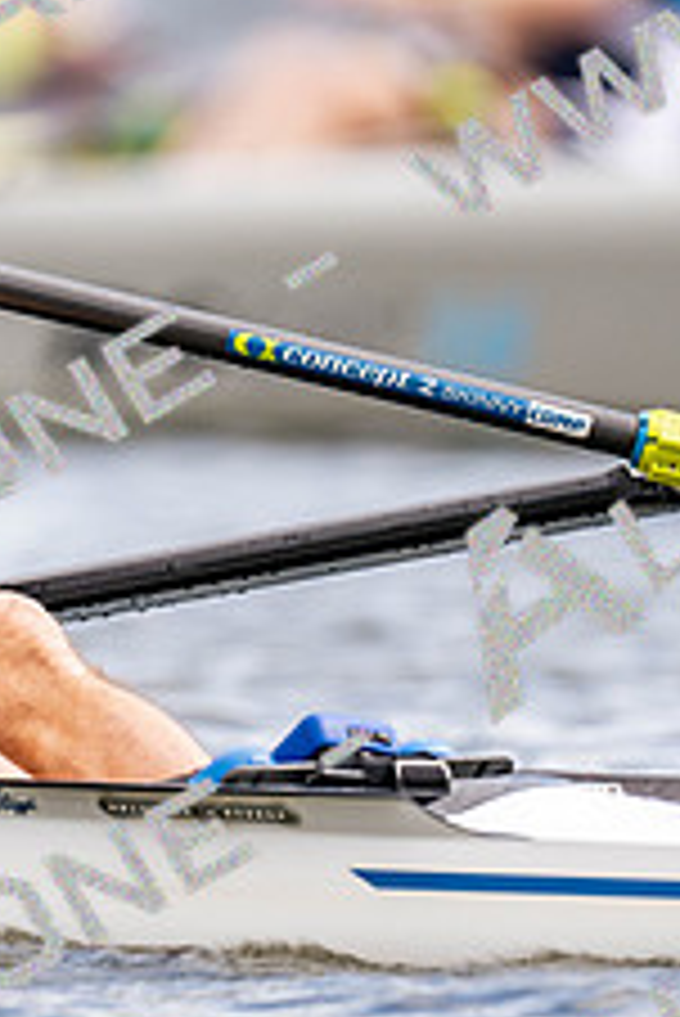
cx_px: 81
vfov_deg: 1.3
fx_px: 43478
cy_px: 295
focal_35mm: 1537
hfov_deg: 0.9
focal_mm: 600
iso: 280
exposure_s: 1/2500
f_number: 4
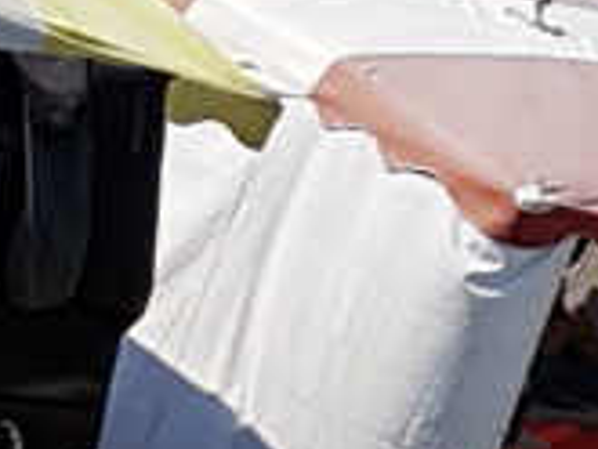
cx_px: 1450
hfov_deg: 10.5
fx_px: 2783
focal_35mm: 161
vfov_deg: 9.2
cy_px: 123
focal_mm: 4.2
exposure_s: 1/3352
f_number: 1.7
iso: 50
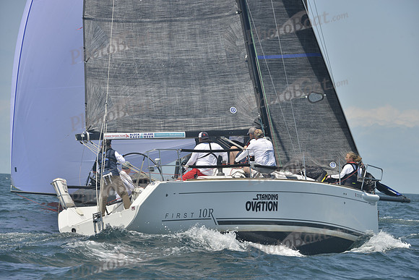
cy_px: 140
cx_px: 210
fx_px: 2328
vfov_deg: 6.9
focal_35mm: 200
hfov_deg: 10.3
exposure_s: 1/800
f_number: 9
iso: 280
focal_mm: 200
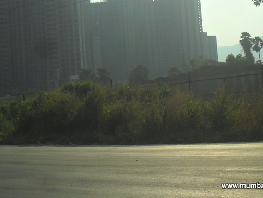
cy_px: 35
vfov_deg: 19.9
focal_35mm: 73
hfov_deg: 26.7
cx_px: 139
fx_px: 555
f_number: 11.3
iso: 100
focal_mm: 7.8
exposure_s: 1/250
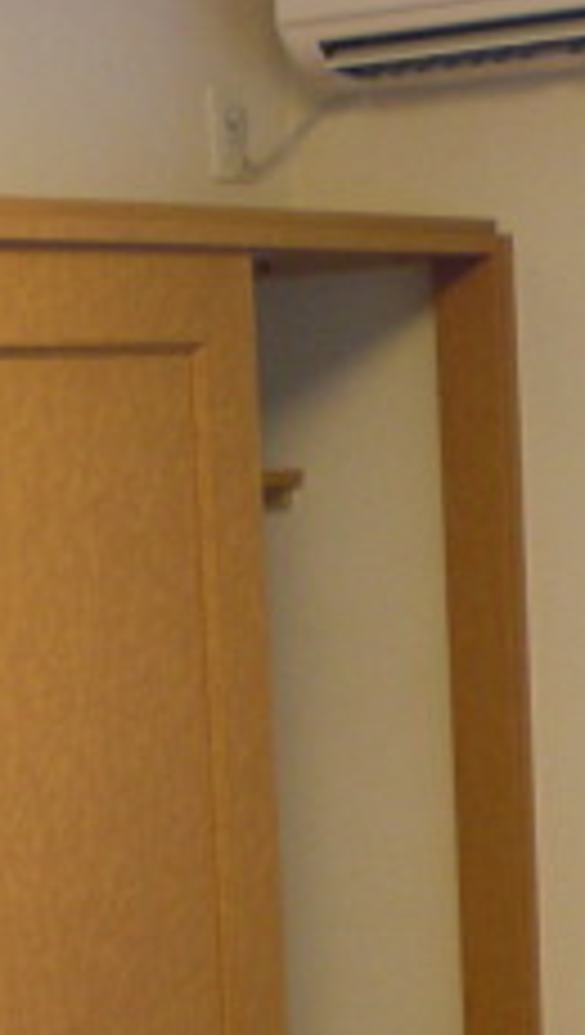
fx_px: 3160
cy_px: 1044
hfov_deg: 10.5
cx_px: 99
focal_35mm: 115
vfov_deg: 18.1
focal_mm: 6.3
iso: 200
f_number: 3.1
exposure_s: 1/30
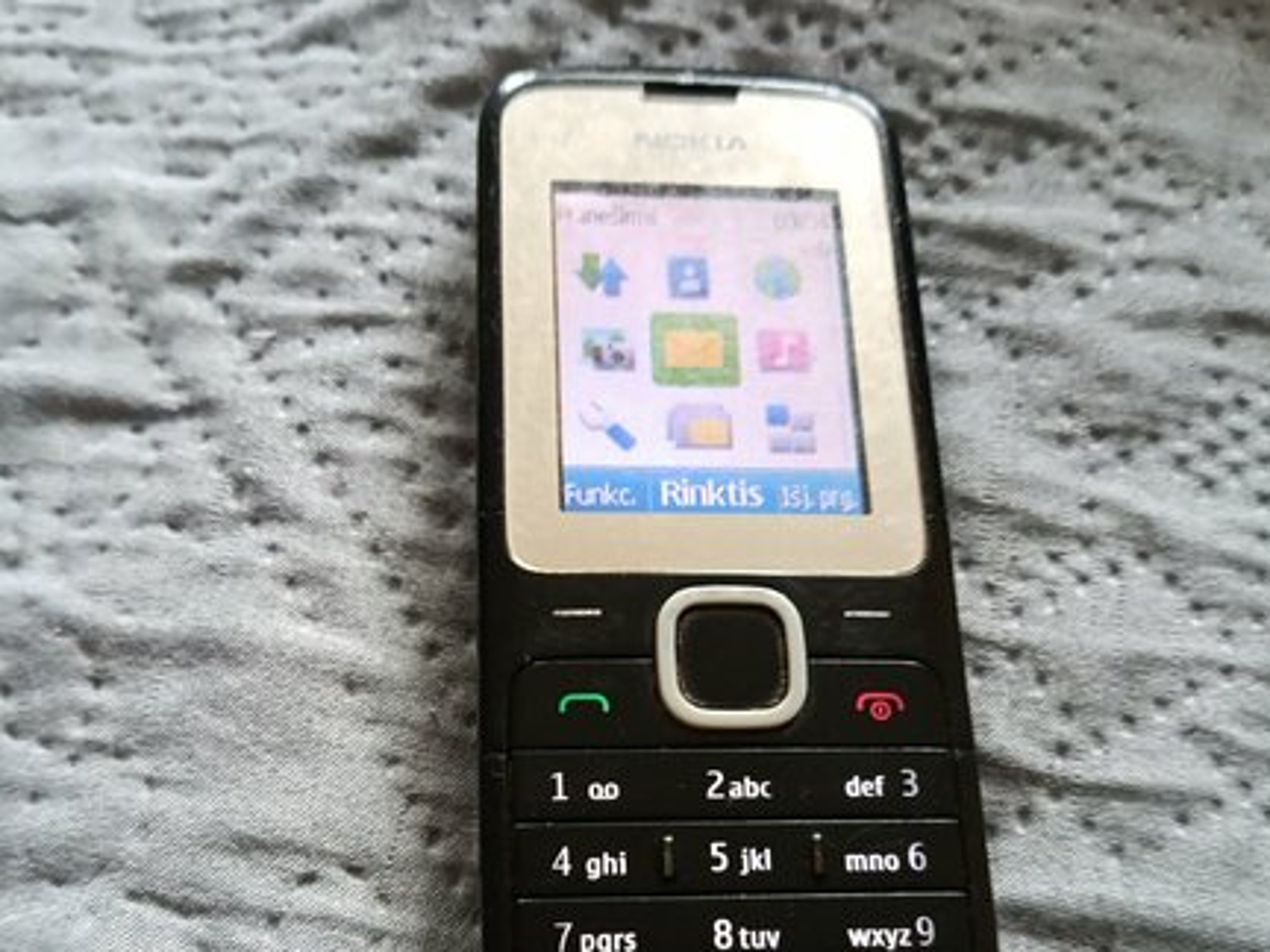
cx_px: 651
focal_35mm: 37
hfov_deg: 50.1
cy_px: 649
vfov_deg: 38.2
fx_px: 1357
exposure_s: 1/25
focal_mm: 4.71
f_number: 1.7
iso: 640
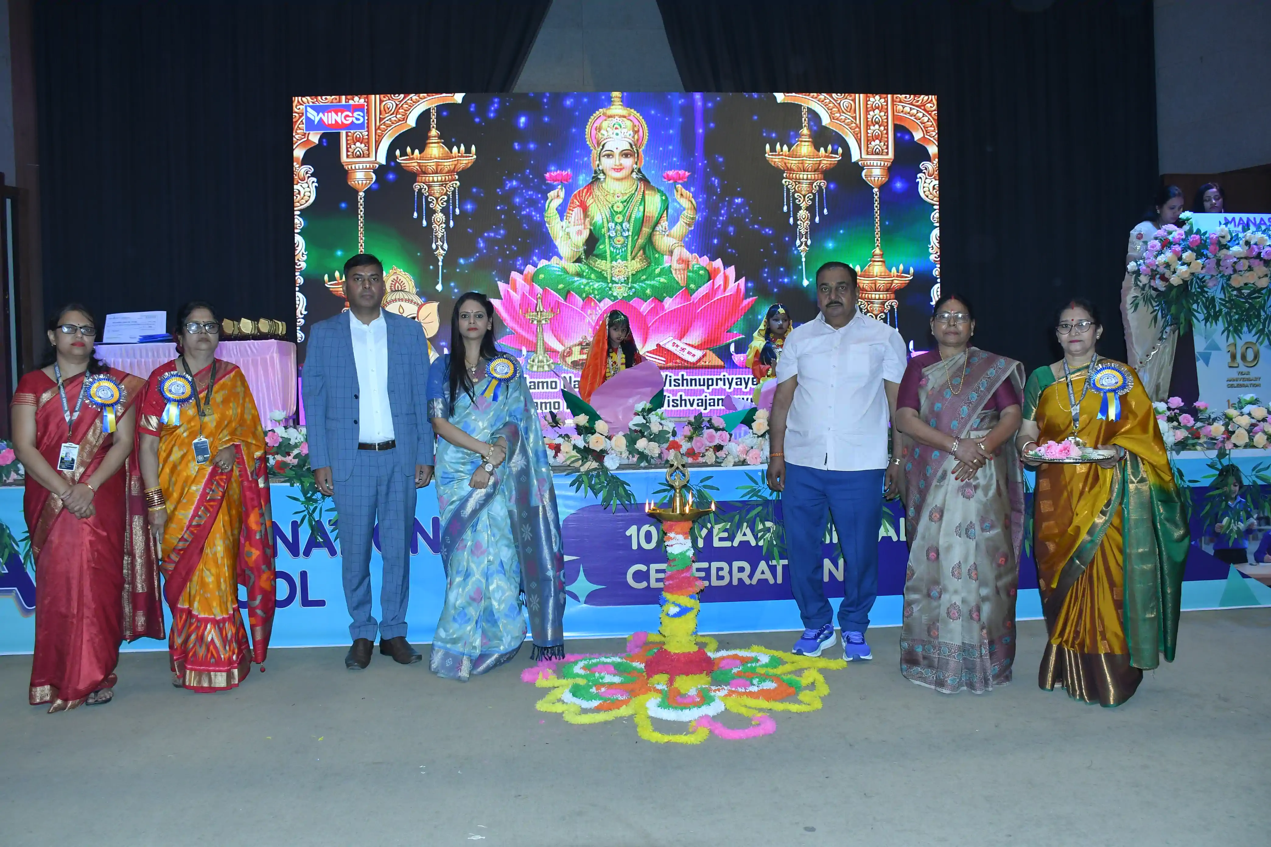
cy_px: 424
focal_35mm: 27
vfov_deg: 47.9
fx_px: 953
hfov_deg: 67.4
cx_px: 636
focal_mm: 18
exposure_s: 1/125
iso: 1000
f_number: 5.6
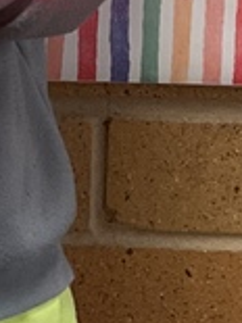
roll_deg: -1.2
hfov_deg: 7.5
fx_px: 1792
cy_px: -344
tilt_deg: -13.7
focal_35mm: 192
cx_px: -202
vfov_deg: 9.6
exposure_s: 1/60
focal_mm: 3
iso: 125
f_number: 1.8
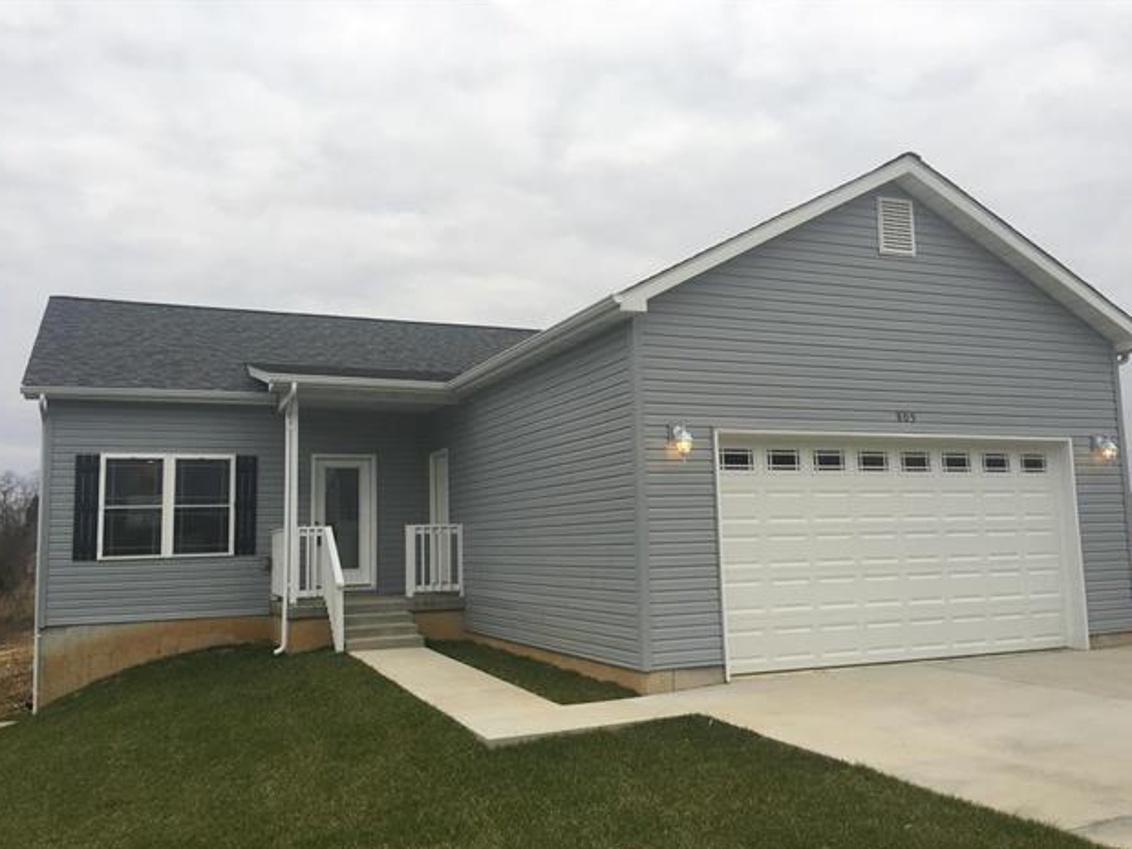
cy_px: 434
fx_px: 981
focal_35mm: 30
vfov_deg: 46.8
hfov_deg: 60.0
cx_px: 561
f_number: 2.2
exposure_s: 1/280
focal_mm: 4.15
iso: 25
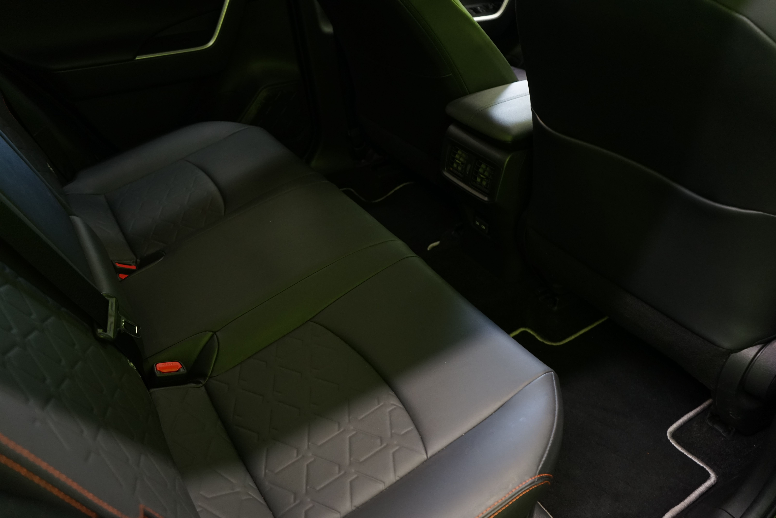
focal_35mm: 29
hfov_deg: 63.7
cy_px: 259
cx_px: 388
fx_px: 625
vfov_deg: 45.0
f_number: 4
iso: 1250
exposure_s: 1/20
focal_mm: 29
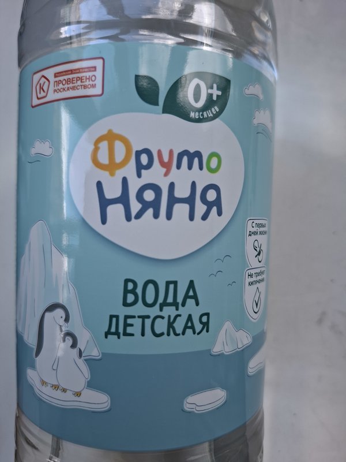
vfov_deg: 73.9
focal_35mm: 23
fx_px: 307
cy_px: 231
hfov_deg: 58.9
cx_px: 173
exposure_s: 1/100
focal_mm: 5.54
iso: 64
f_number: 1.8
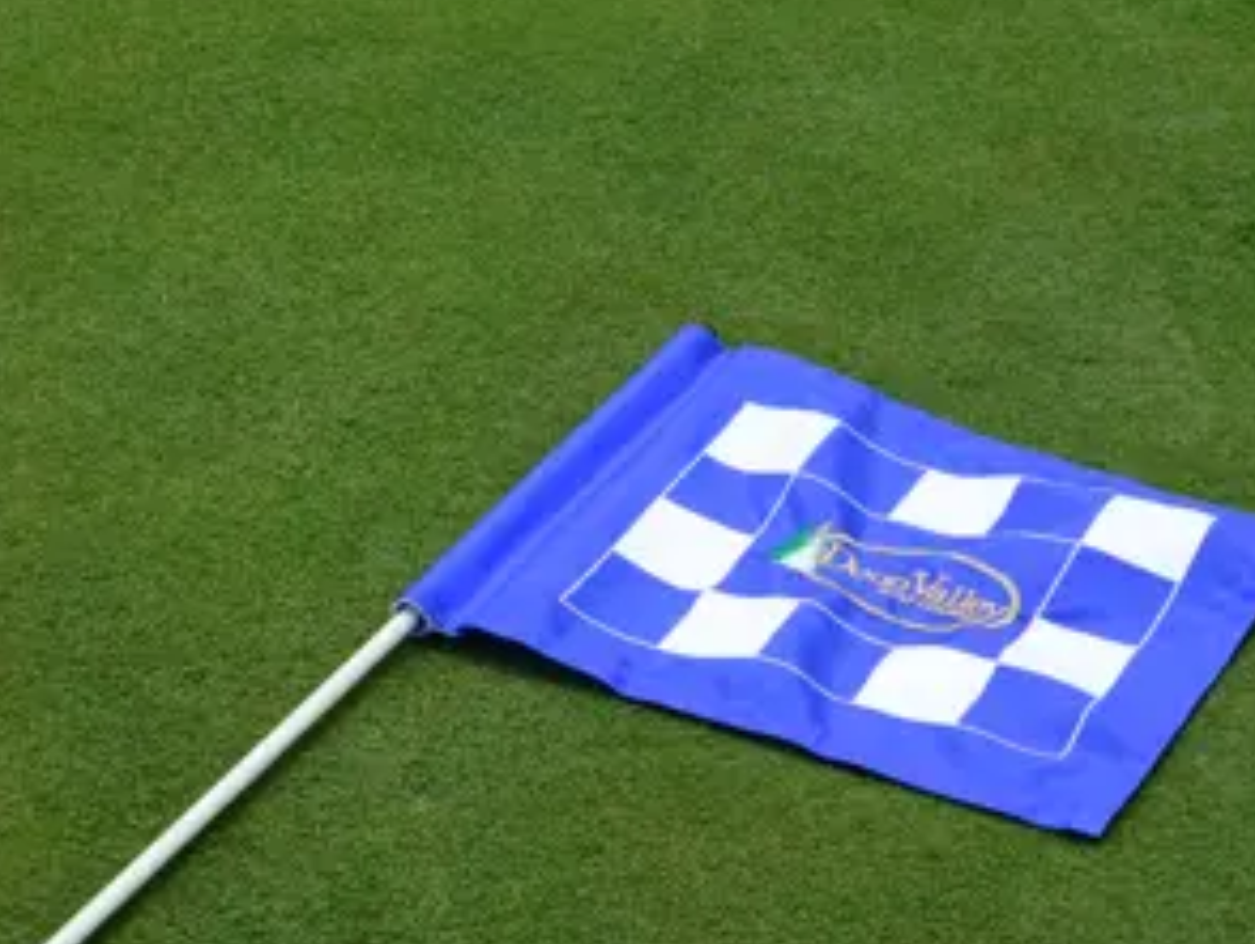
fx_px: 3906
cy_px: 532
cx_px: 628
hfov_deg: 18.3
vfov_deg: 13.8
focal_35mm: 108
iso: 1000
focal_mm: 55
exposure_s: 1/1250
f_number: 11
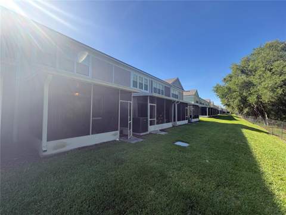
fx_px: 116
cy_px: 108
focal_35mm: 14
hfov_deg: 102.1
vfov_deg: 85.7
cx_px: 143
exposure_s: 1/498
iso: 50
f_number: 2.2
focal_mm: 2.22
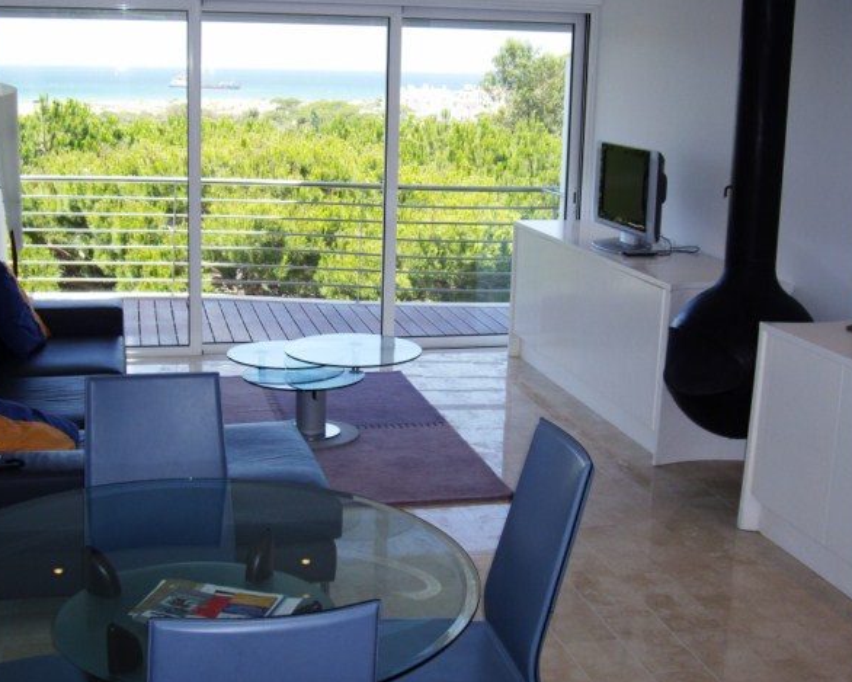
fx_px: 1236
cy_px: 337
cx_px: 400
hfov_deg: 38.0
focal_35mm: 49
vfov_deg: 30.8
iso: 100
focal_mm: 9.6
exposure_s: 1/320
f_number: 3.1
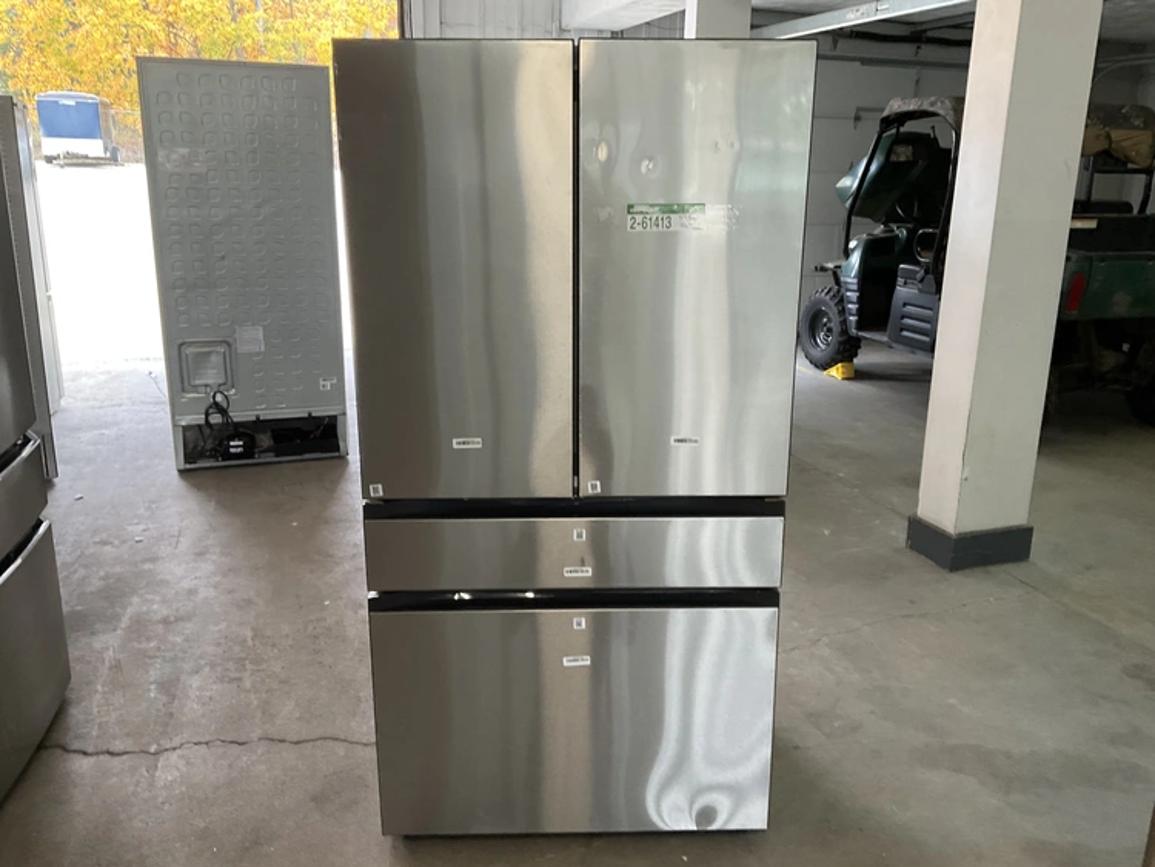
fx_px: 968
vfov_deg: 48.3
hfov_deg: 61.6
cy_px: 434
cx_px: 578
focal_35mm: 29
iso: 125
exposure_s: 1/60
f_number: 1.8
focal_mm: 3
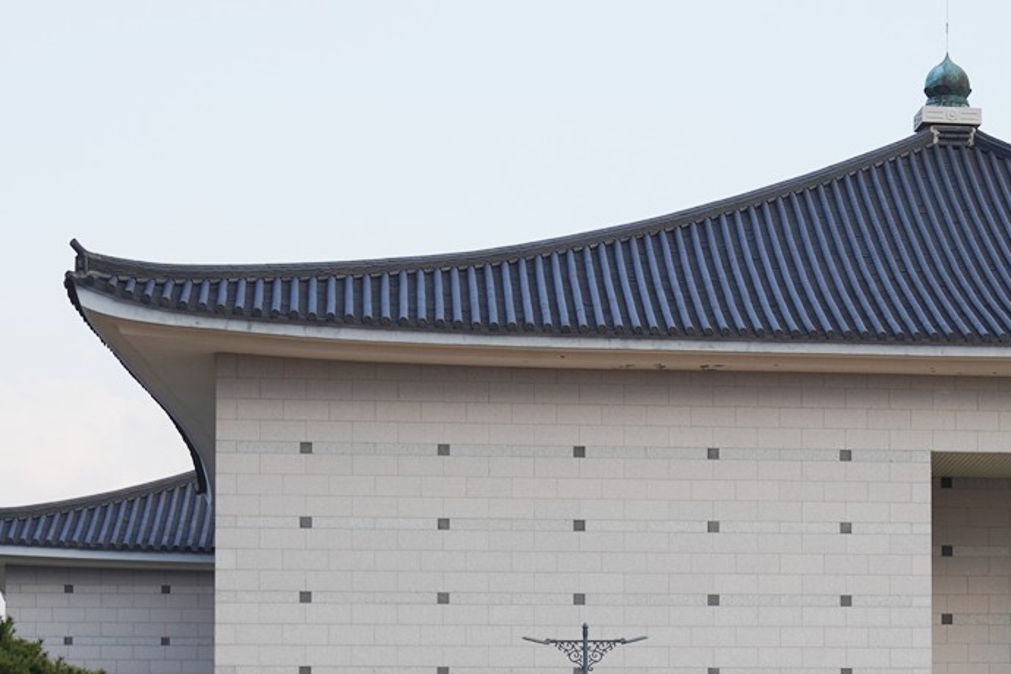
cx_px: 1278
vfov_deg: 9.6
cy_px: 703
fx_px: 3988
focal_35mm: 142
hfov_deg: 13.9
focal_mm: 49
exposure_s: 1/100
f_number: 11
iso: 200
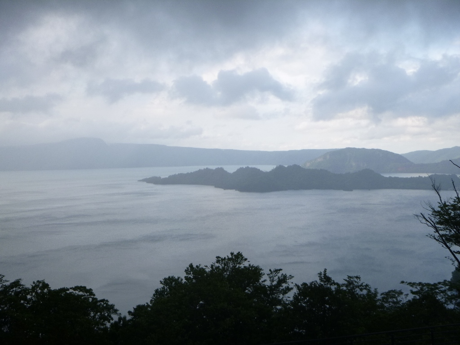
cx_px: 230
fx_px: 545
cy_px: 172
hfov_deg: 45.8
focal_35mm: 41
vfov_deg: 35.1
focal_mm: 7.3
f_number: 4.6
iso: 100
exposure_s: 1/100
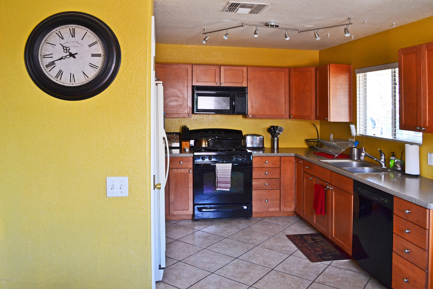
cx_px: 216
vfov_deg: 47.9
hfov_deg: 67.4
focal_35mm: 27
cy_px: 144
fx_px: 325
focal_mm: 18
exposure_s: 1/25
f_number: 6.3
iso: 400
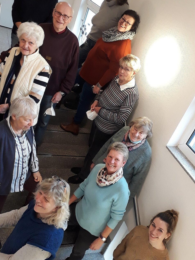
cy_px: 112
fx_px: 255
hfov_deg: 41.8
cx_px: 103
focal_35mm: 34
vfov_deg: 53.8
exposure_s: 1/20
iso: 200
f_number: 1.9
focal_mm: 3.6
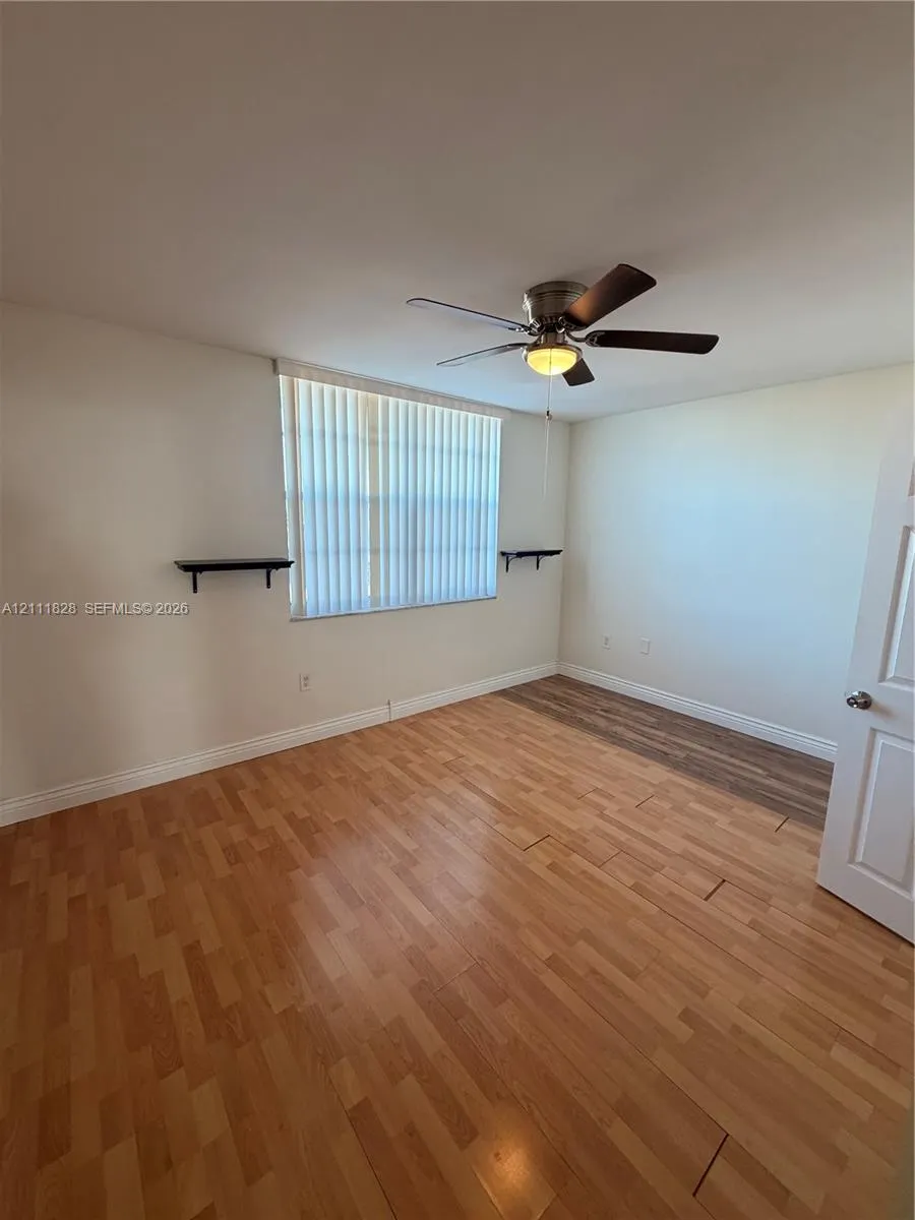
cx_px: 458
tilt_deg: -11.2
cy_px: 610
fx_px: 493
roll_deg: -1.3
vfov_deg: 102.1
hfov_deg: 85.7
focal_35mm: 14
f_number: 2.2
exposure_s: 1/120
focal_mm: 2.22
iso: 200
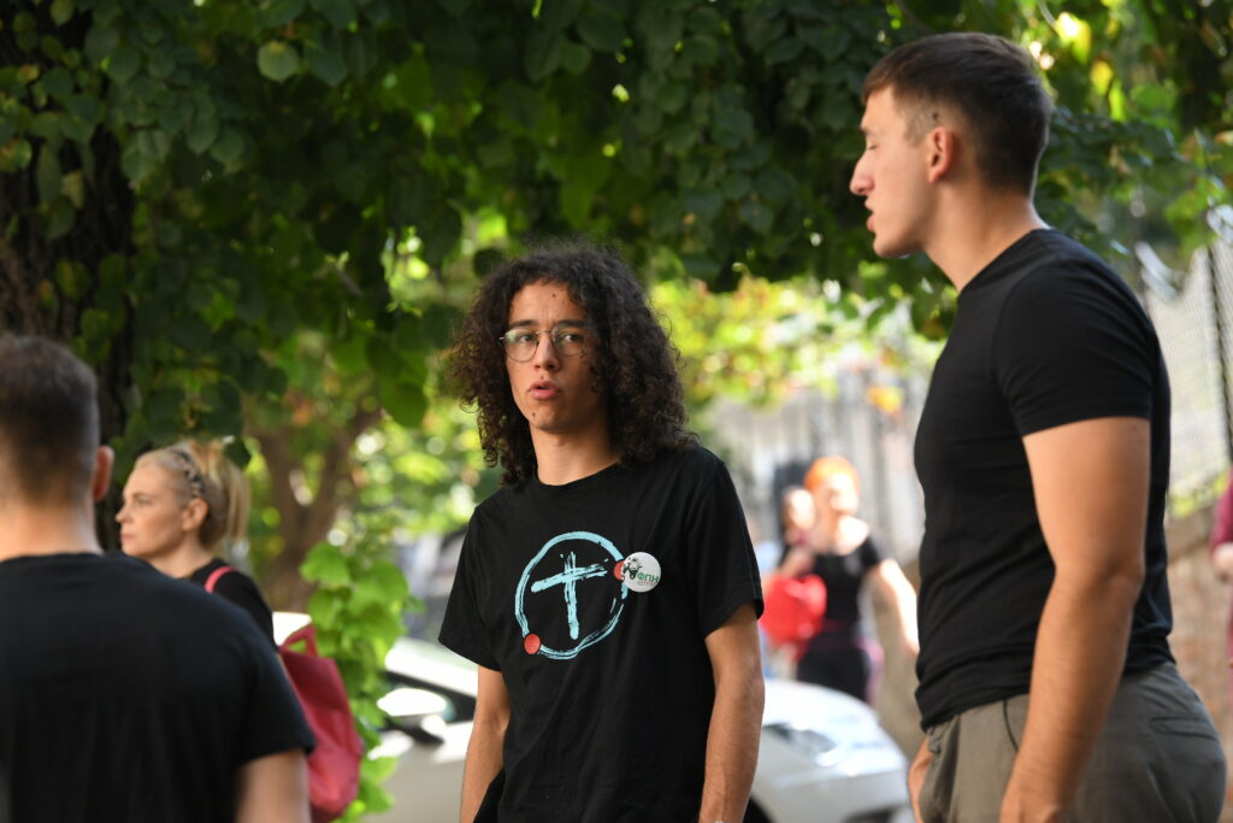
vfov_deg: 10.6
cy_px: 412
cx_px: 616
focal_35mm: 130
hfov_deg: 15.8
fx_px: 4453
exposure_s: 1/800
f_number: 4
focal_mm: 130
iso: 800
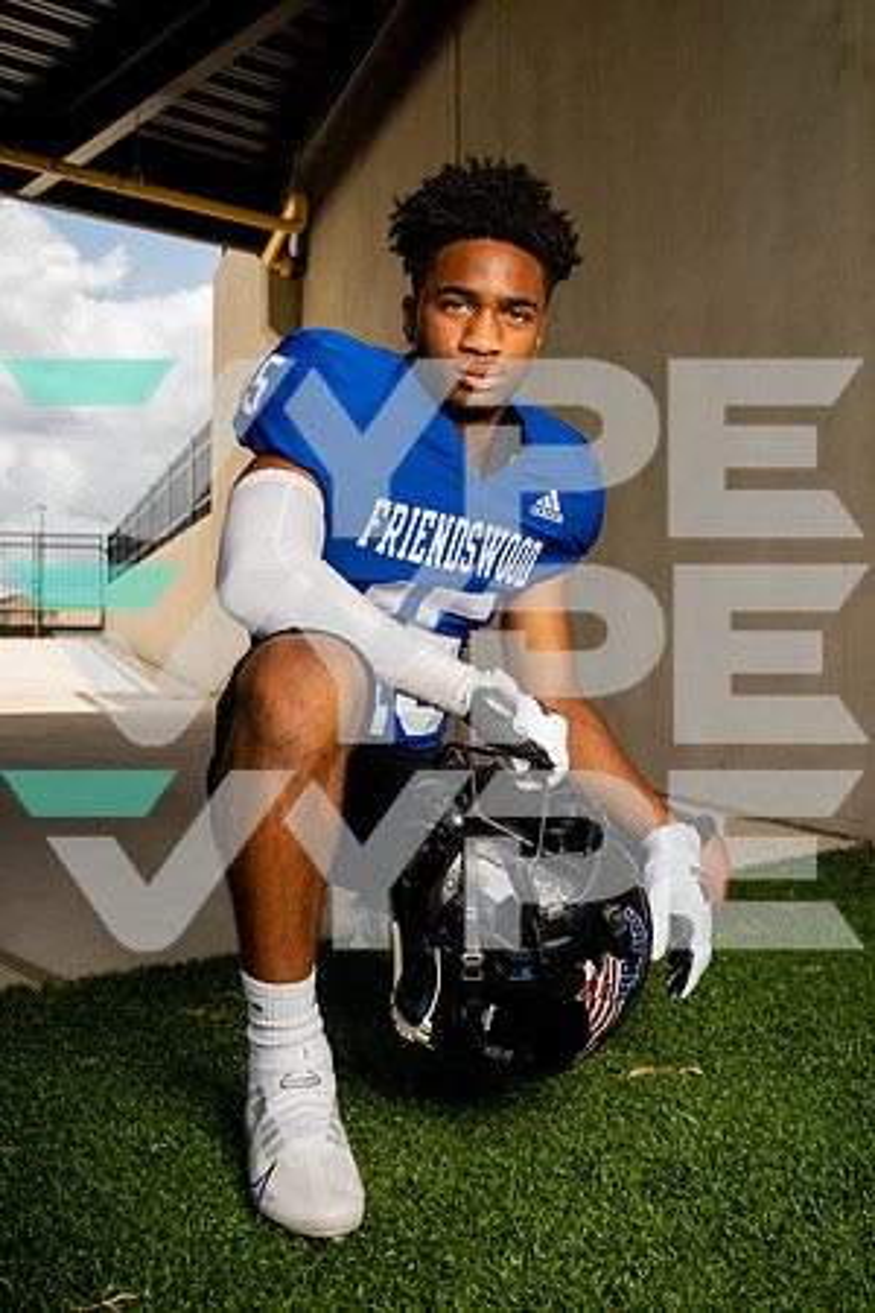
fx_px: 1312
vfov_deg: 53.1
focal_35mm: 36
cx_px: 438
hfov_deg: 36.9
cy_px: 656
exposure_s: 1/250
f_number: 6.3
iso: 64
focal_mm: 36
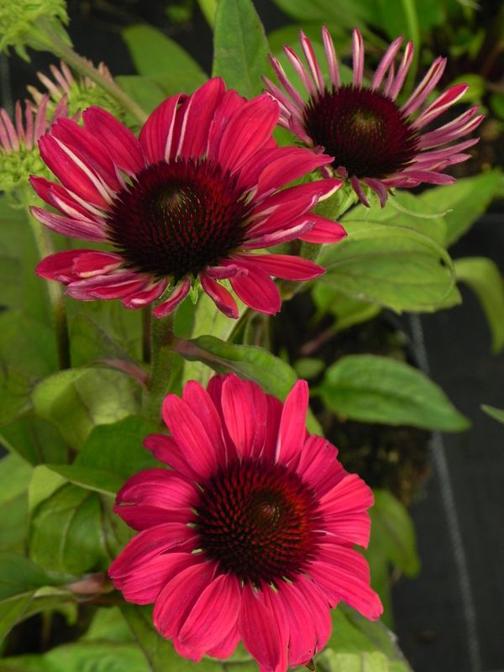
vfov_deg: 18.7
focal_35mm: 105
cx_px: 252
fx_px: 2038
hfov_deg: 14.1
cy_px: 336
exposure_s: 1/100
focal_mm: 18.8
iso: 160
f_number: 4.5
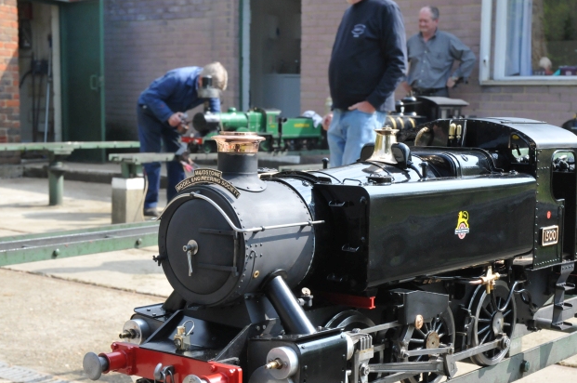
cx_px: 330
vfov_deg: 20.0
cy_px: 237
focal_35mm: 68
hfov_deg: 29.8
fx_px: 1082
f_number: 11
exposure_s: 1/500
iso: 1000
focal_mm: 35
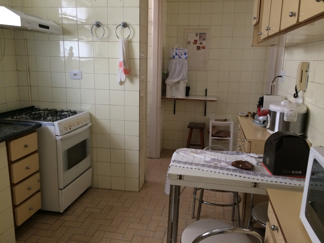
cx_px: 162
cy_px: 122
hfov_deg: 61.7
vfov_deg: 48.2
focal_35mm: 29
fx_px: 271
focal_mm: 4.15
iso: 200
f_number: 2.2
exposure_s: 1/30
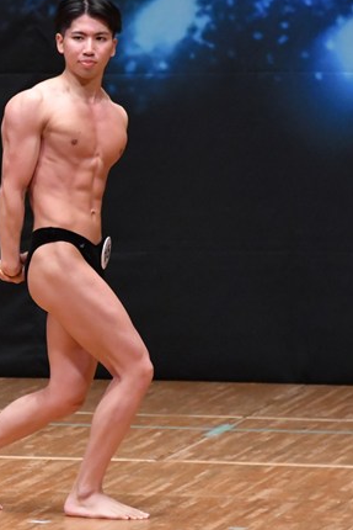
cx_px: -101
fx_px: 7539
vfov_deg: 4.0
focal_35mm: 513
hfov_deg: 2.7
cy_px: 279
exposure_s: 1/400
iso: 6400
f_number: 5.6
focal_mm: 190
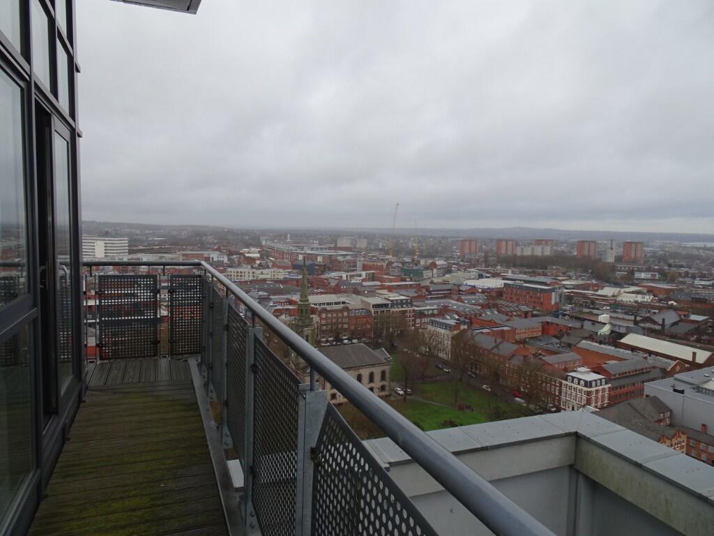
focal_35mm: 24
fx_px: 495
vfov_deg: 56.8
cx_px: 357
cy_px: 268
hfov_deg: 71.6
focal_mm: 4.1
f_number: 3.5
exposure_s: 1/125
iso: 80
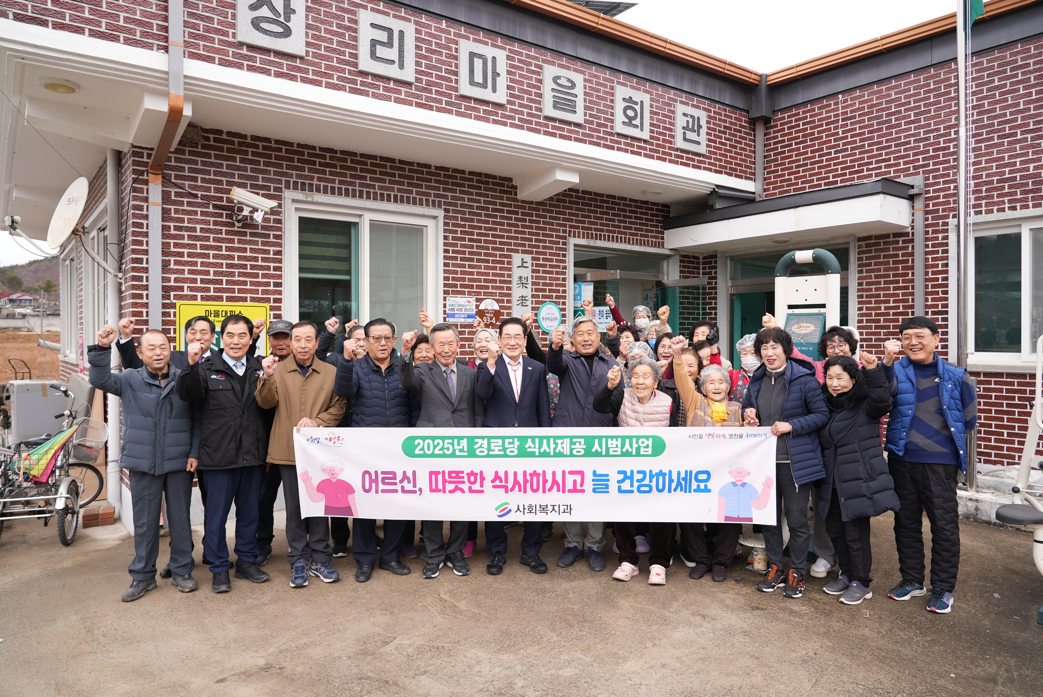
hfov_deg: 73.7
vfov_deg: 53.2
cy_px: 348
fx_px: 696
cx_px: 522
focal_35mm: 24
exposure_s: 1/250
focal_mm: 24
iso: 160
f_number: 5
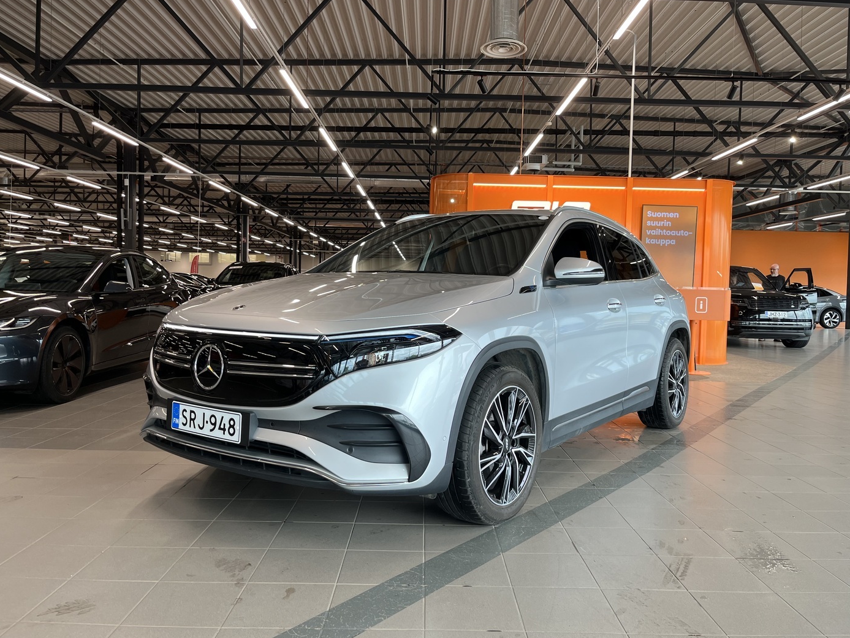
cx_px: 438
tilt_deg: -2.2
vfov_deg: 51.3
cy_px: 315
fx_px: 663
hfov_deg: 65.3
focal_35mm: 27
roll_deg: -0.9
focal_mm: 5.1
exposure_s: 1/77
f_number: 1.6
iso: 32
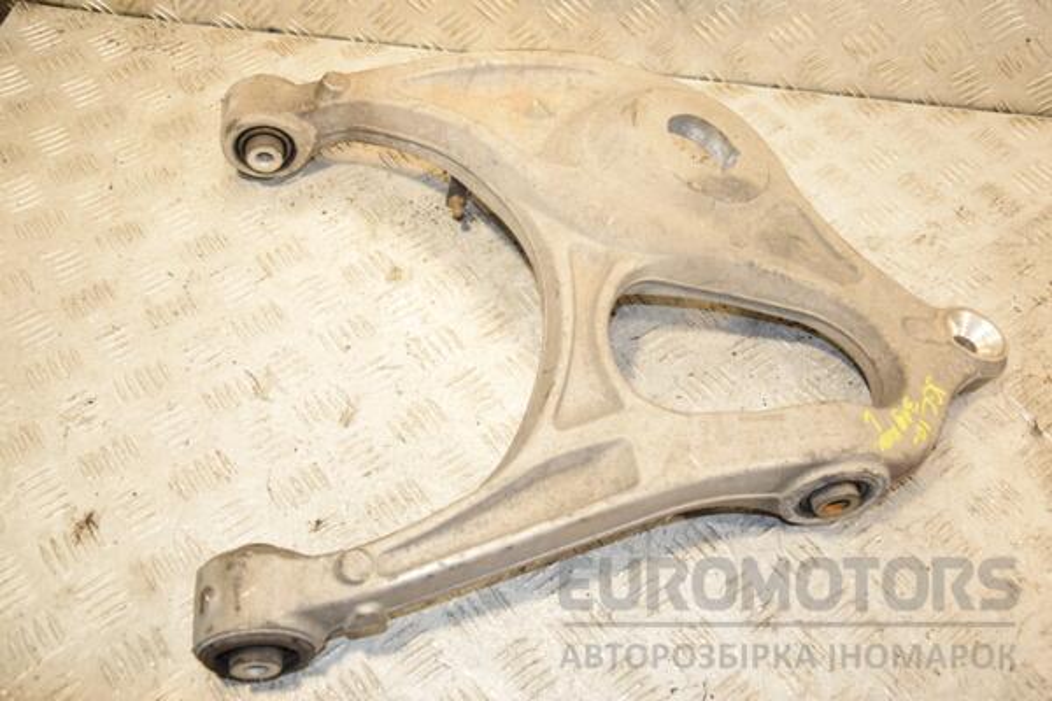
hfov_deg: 53.1
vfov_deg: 36.9
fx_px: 1052
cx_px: 526
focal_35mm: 36
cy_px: 350
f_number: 5
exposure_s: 1/200
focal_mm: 24
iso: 800
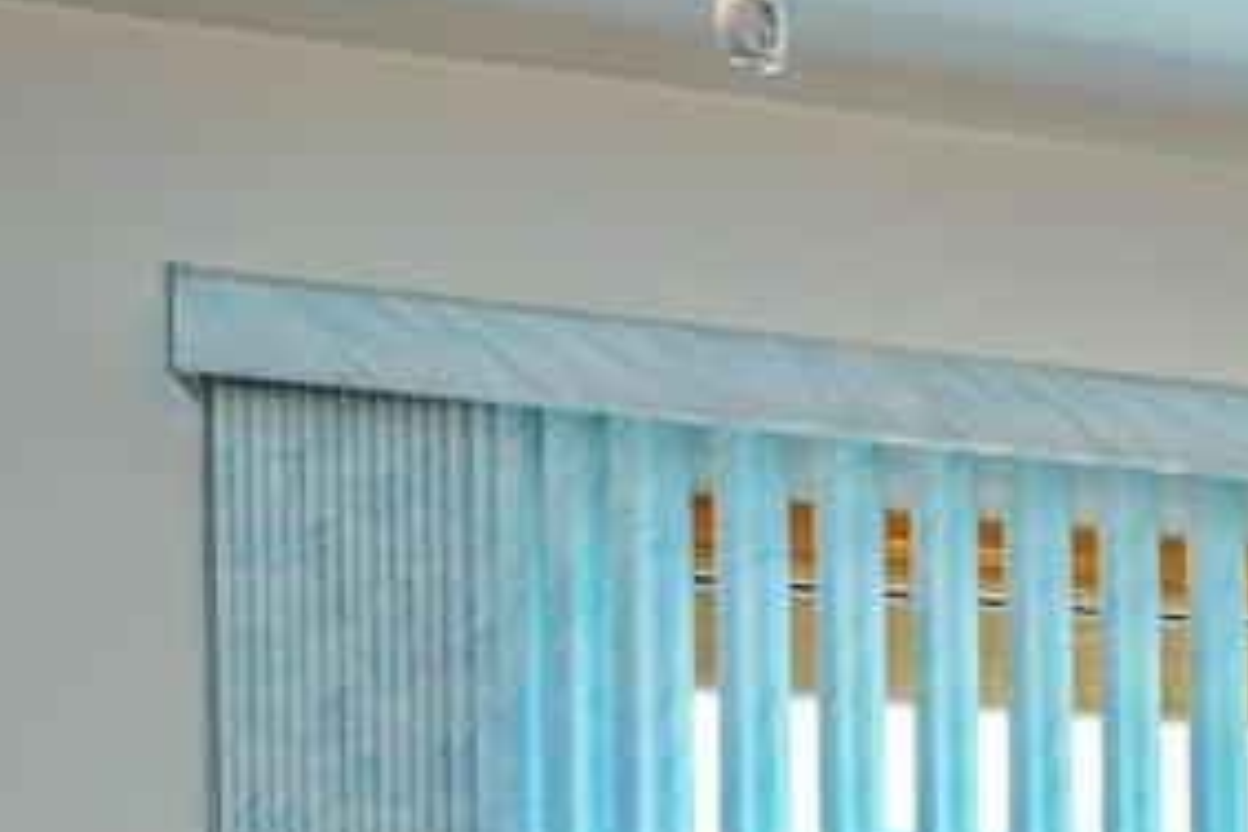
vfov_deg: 13.8
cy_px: 1323
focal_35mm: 92
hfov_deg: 14.5
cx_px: 2996
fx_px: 3189
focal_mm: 12.1
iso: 100
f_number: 3.2
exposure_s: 1/40
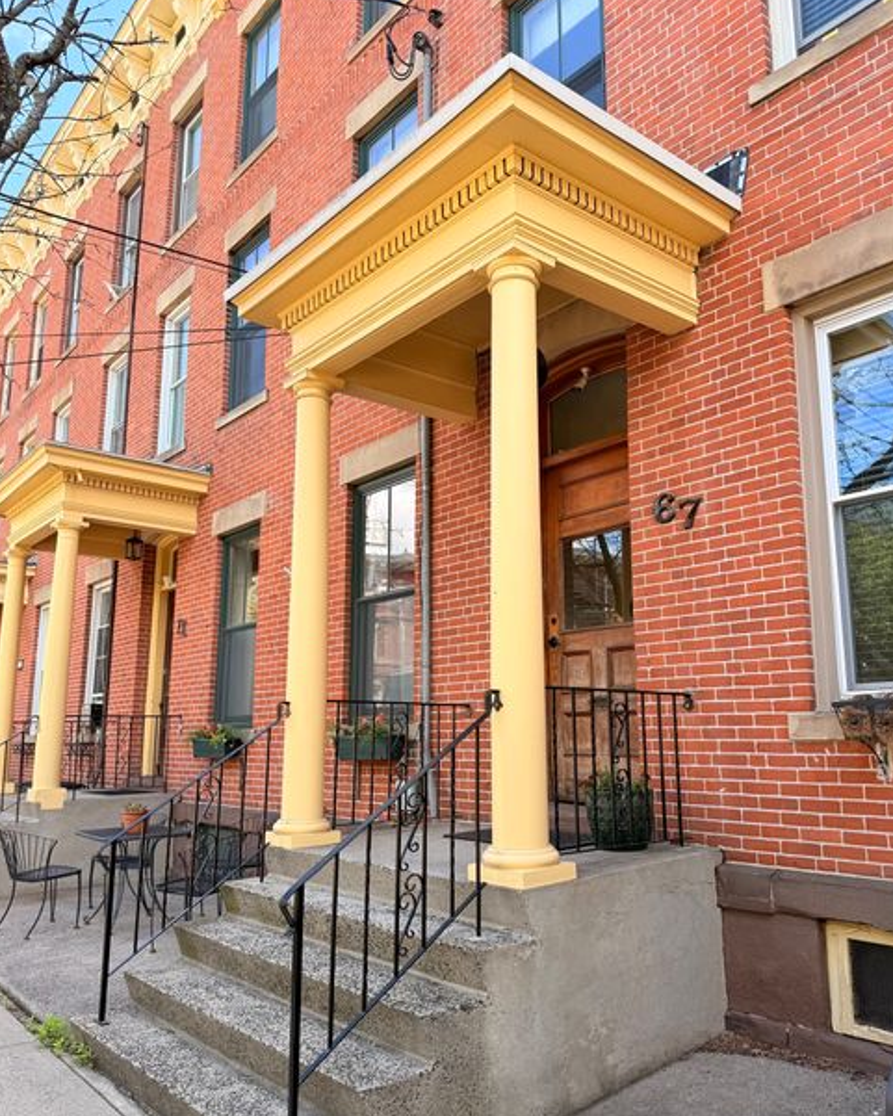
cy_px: 591
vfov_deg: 66.0
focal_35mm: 26
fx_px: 859
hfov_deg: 54.9
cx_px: 444
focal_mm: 6.76
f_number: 1.78
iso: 80
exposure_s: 1/643
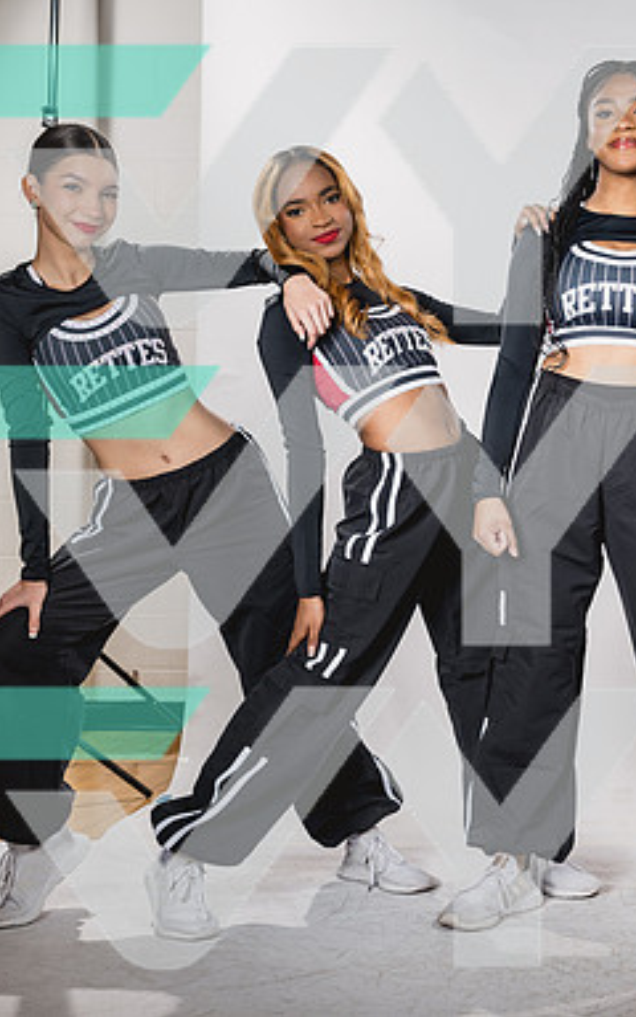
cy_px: 507
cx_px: 617
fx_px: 1553
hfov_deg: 22.4
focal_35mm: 56
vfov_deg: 36.3
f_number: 5.6
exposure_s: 1/400
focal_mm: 36
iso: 200
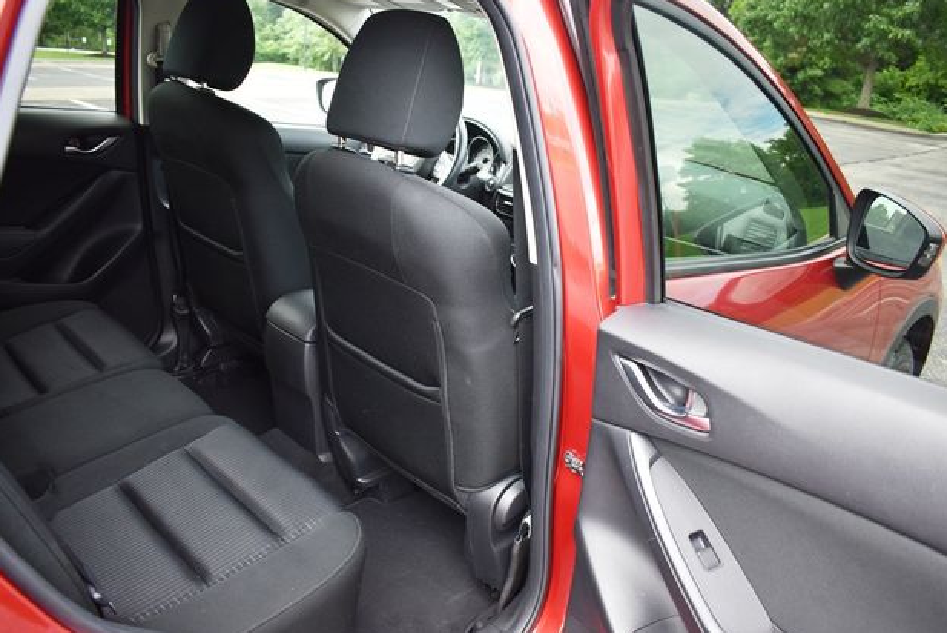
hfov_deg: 65.4
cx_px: 464
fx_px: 737
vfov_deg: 46.4
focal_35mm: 28
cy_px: 316
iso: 400
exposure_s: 1/250
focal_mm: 18
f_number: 4
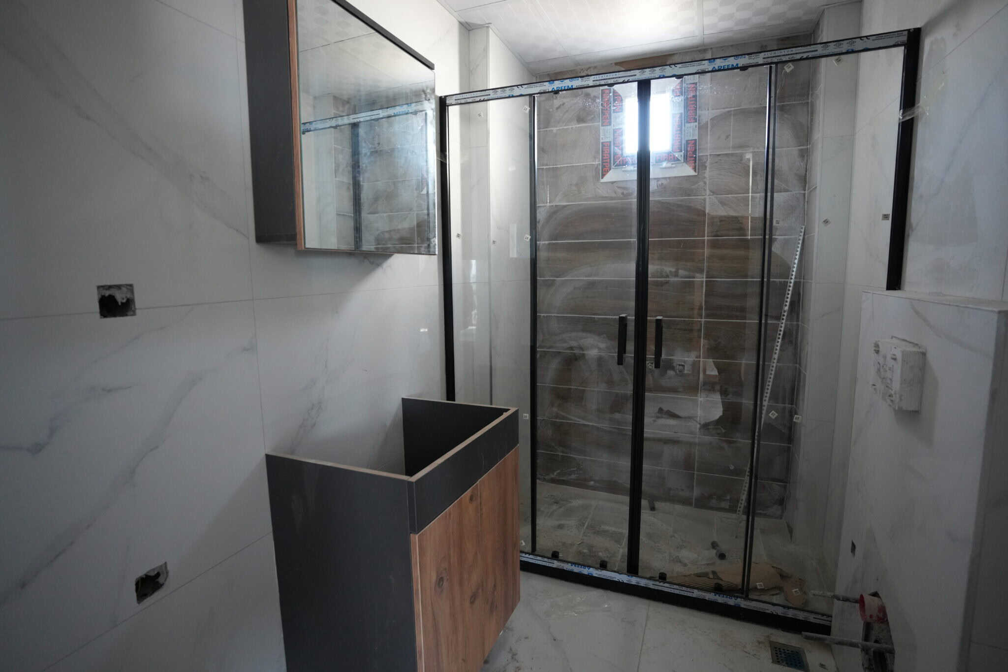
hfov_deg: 93.3
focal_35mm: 17
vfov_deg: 70.4
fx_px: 476
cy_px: 336
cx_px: 504
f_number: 2.8
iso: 3200
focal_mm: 17
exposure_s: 1/160
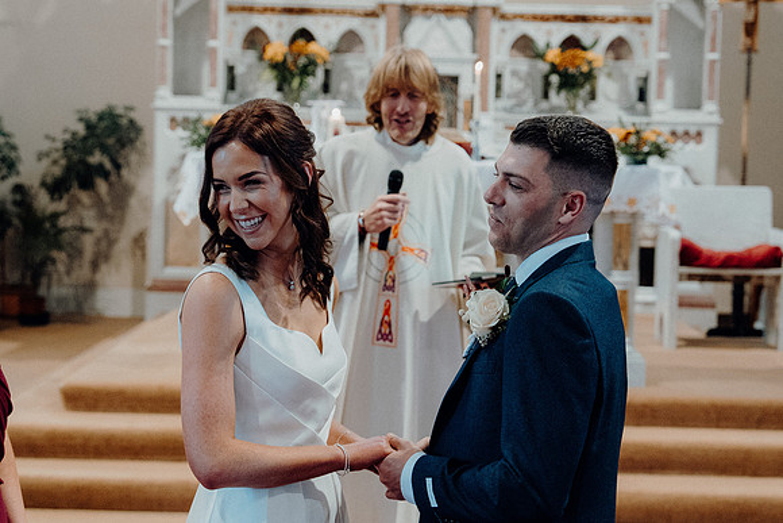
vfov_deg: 18.0
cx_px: 392
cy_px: 262
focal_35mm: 76
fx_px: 1653
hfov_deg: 26.6
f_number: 3.5
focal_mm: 51
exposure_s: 1/160
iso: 3200
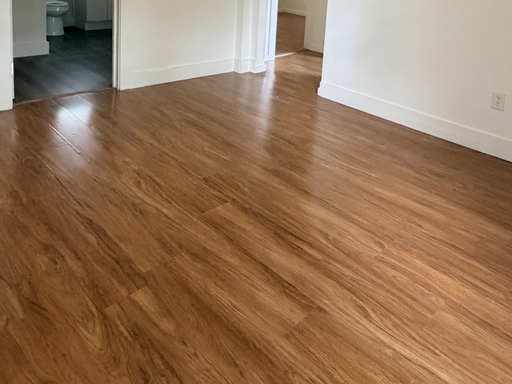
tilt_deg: -5.7
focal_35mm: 29
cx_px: 276
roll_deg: -4.1
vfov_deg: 42.8
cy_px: 16
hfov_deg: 61.6
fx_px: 429
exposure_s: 1/60
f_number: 2.2
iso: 400
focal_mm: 2.22
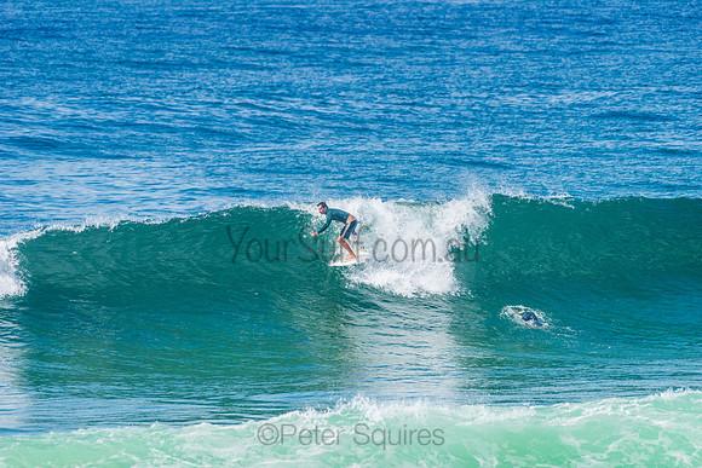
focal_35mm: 500
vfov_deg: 2.8
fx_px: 9752
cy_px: 234
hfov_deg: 4.1
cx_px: 351
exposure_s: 1/2000
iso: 250
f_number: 5.6
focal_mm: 500
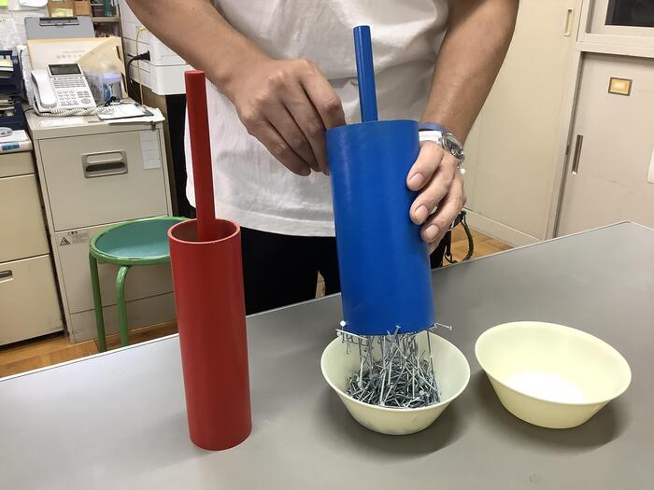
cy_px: 245
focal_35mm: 31
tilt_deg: -23.6
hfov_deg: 58.4
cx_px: 327
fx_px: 586
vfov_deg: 45.4
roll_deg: +0.5
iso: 160
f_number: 2.4
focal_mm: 3.3
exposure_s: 1/60
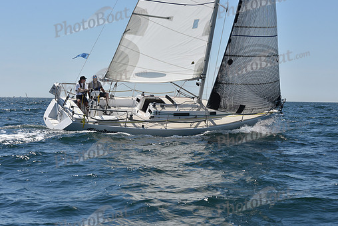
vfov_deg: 15.4
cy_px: 107
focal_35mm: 89
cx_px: 182
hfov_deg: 22.9
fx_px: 836
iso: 200
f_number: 10
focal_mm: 78
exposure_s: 1/1000
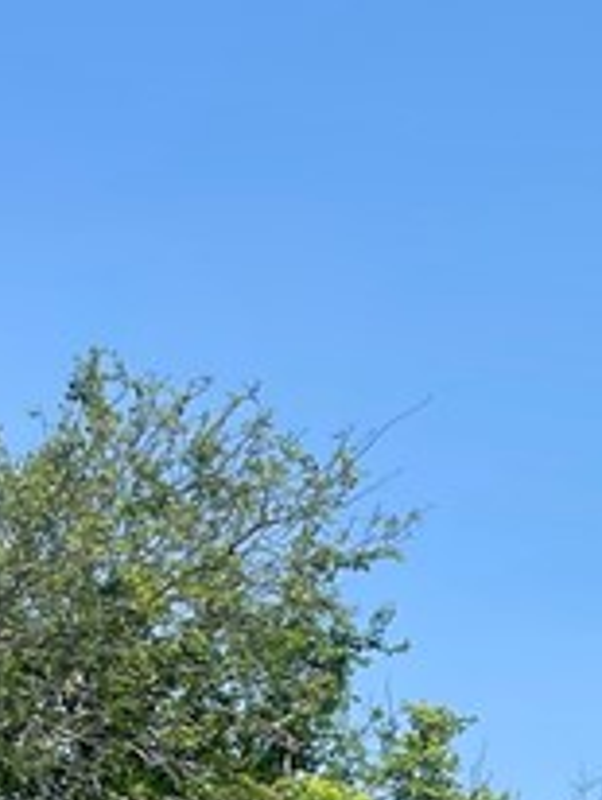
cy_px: 1258
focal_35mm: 124
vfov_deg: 14.6
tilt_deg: +2.5
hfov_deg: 11.3
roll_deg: -2.0
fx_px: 2869
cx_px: 987
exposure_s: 1/4049
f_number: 1.6
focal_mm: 5.1
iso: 32
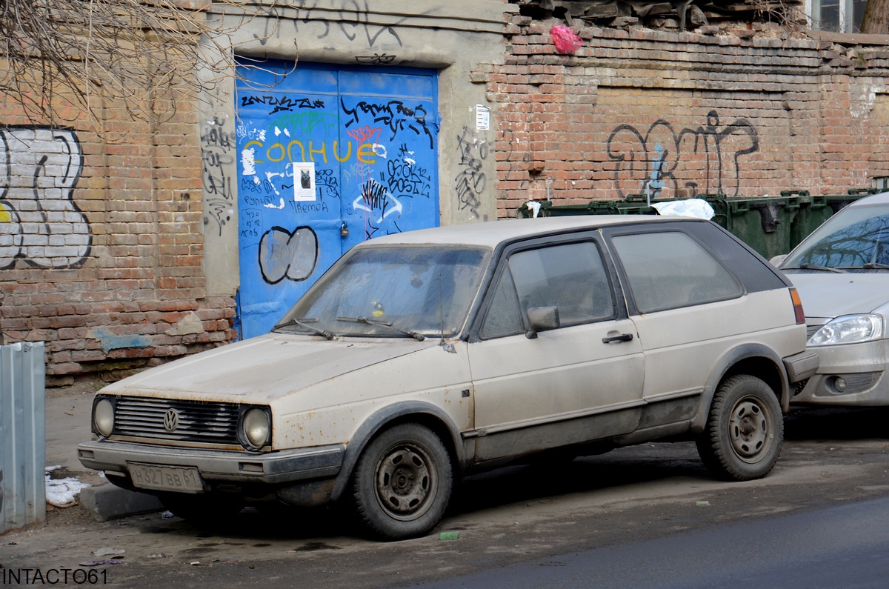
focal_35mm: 93
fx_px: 2292
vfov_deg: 14.6
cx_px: 444
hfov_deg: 22.0
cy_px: 294
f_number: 8
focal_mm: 62
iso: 200
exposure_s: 1/250
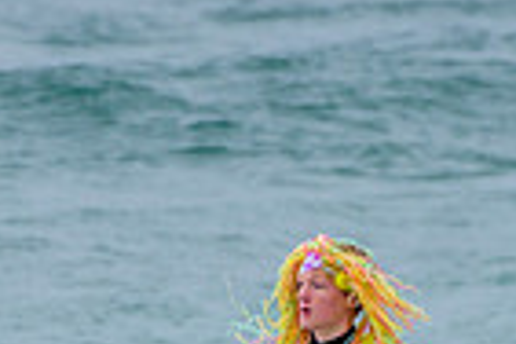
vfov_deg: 0.5
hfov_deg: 0.8
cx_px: 325
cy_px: 424
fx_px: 36189
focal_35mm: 2525
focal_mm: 500
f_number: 5.6
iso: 640
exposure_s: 1/2000
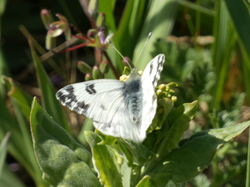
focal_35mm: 622
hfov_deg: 3.2
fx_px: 4493
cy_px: 94
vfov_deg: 2.4
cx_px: 125
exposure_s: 1/125
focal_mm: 111.5
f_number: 5.6
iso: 80
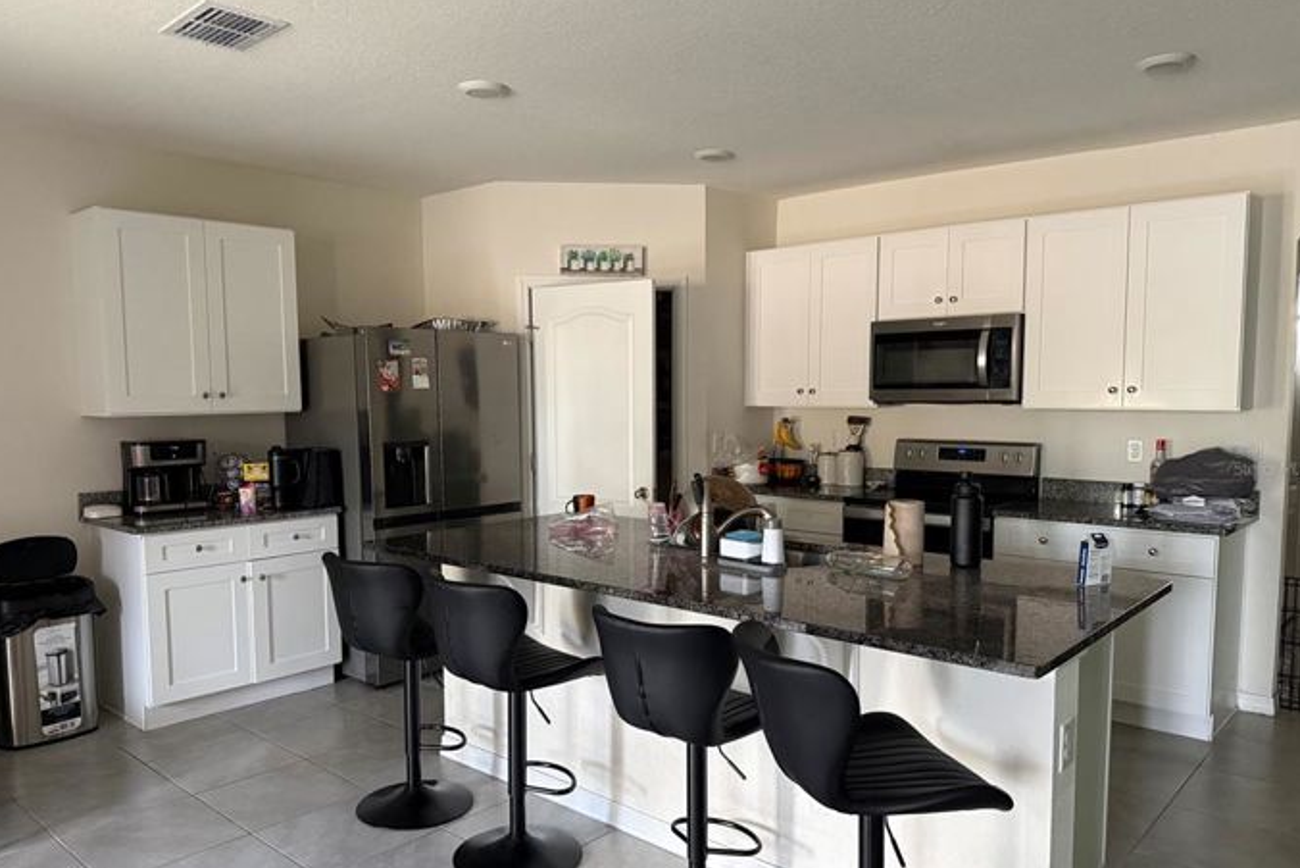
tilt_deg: -4.2
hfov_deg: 69.4
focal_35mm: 26
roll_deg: +0.3
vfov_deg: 49.5
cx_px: 636
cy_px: 468
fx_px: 939
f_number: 1.78
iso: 800
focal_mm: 6.76
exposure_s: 1/60
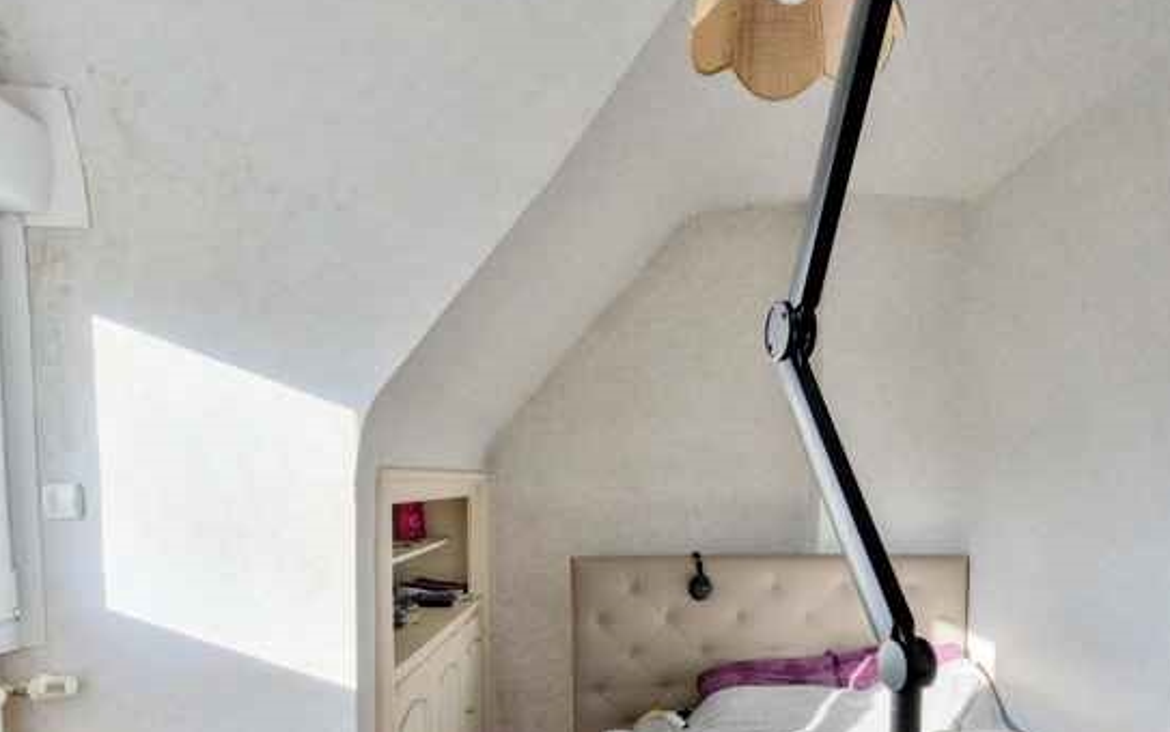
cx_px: 720
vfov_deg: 49.2
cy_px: 544
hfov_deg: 73.7
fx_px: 766
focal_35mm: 24
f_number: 8
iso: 800
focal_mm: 16
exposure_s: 1/640
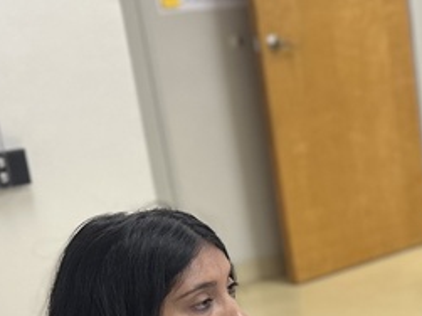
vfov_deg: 14.5
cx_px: 661
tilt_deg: -21.4
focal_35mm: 98
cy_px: 400
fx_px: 1194
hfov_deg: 17.7
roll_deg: +1.4
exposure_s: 1/120
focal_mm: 6.86
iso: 125
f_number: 1.78
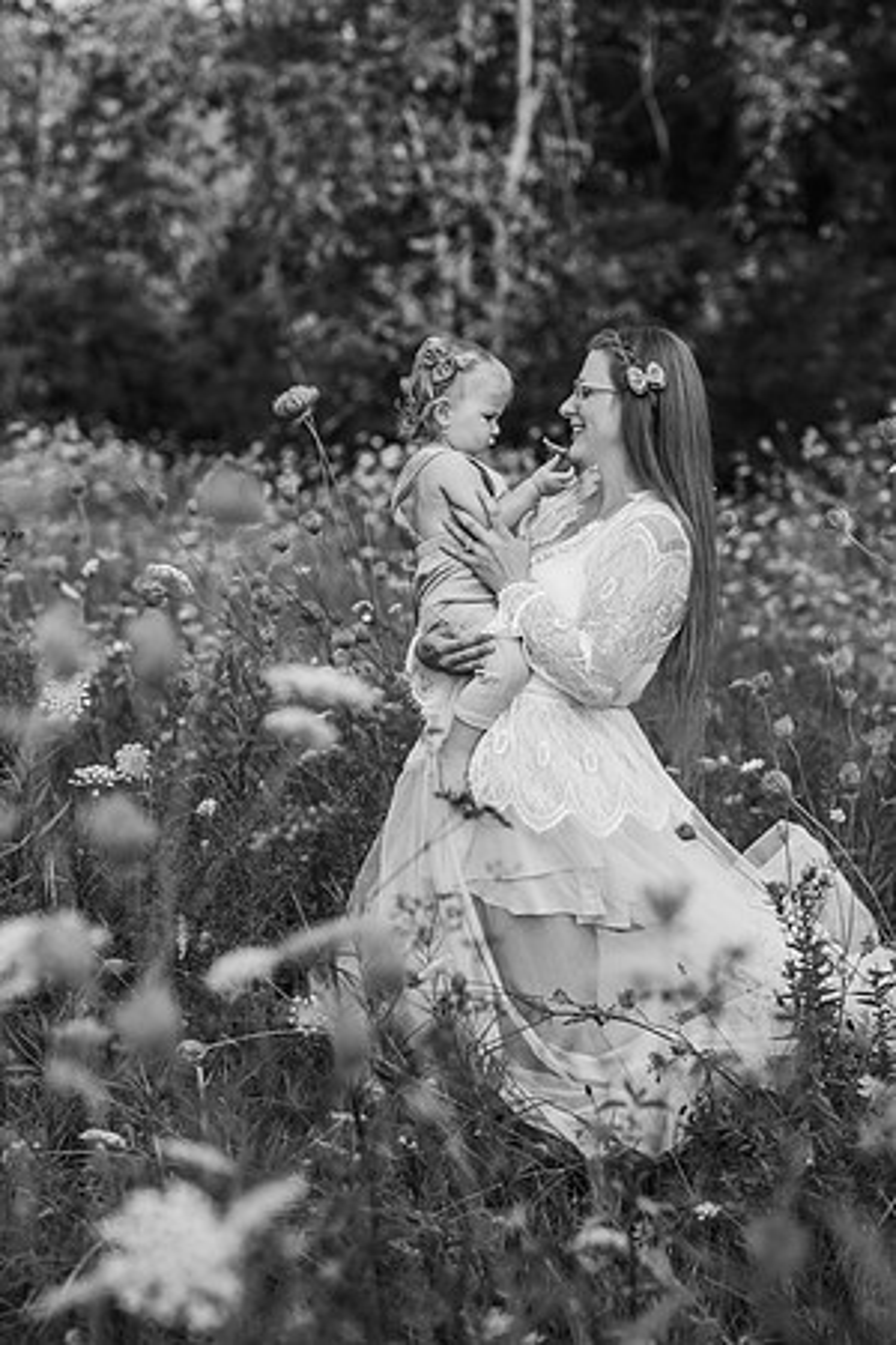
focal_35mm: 85
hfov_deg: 16.1
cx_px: 448
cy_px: 672
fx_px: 3173
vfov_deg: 23.9
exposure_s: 1/1250
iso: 250
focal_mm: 85
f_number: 3.5
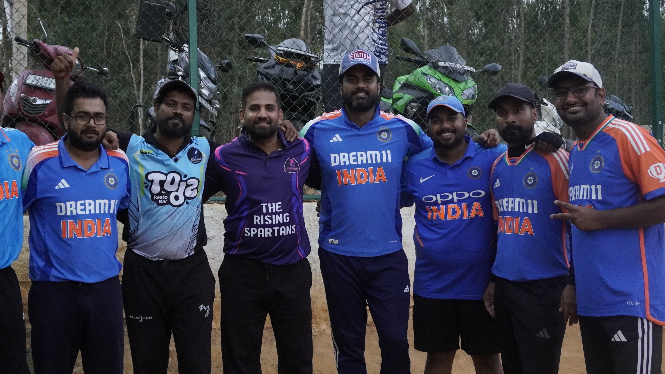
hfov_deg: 39.3
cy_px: 139
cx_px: 291
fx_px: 929
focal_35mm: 53
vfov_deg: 22.7
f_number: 4.5
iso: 3200
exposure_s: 1/1000
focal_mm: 25
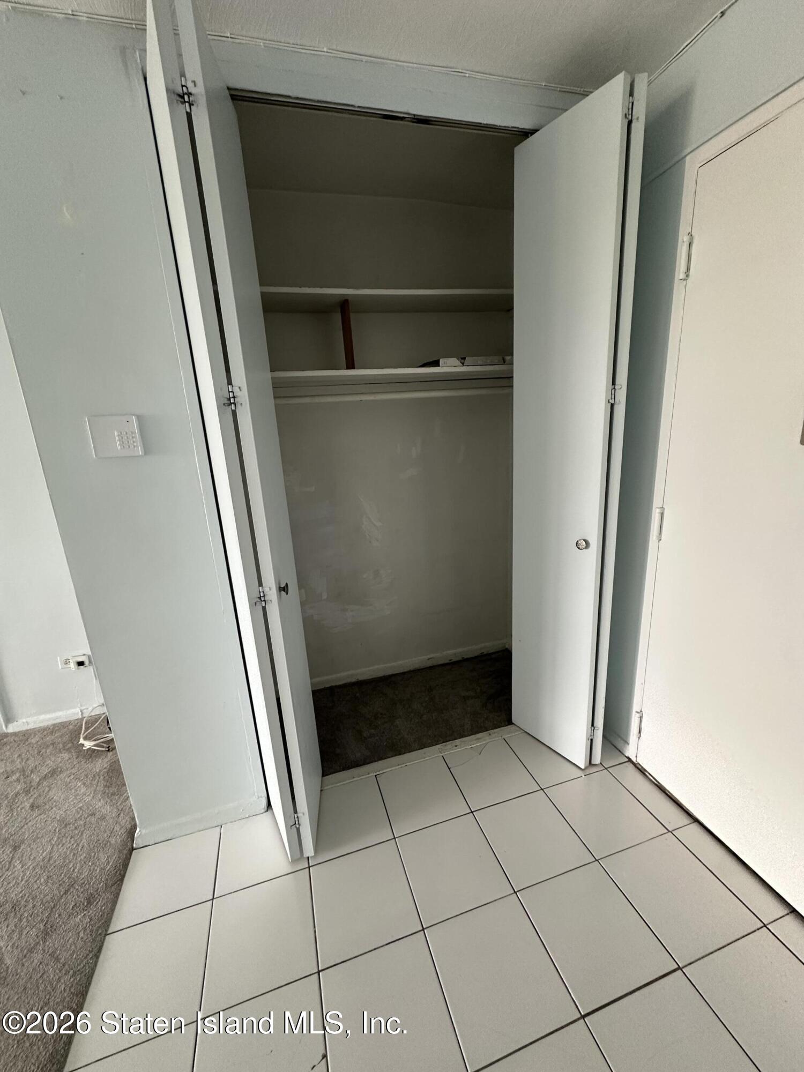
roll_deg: +5.4
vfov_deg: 102.1
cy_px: 536
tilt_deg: -9.6
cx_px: 402
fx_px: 434
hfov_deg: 85.7
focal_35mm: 14
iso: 250
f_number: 2.2
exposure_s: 1/99
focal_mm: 2.22
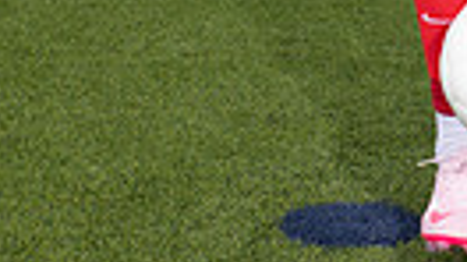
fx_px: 1943
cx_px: 471
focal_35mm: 157
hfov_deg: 13.5
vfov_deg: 7.1
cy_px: -428
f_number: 7.1
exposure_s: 1/400
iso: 125
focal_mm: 44
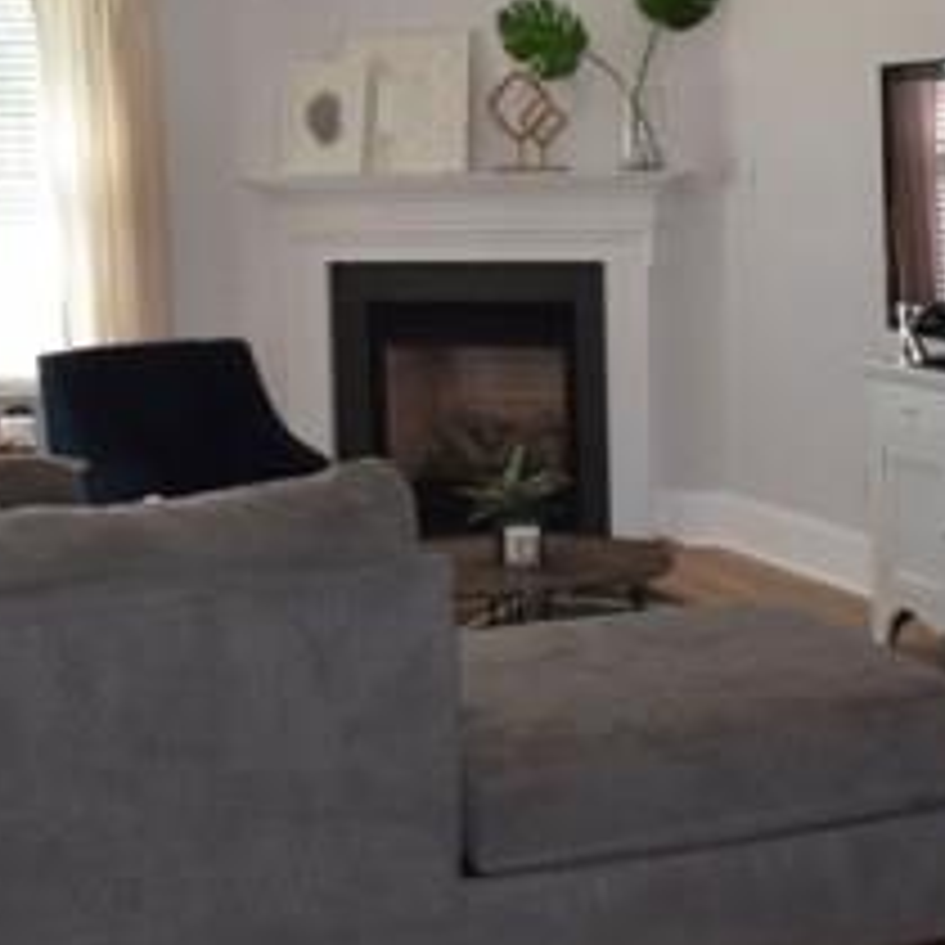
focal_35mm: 70
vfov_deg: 24.5
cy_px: 288
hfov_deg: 24.4
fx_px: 2162
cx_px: 720
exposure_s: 1/125
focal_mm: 18
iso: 640
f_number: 5.6
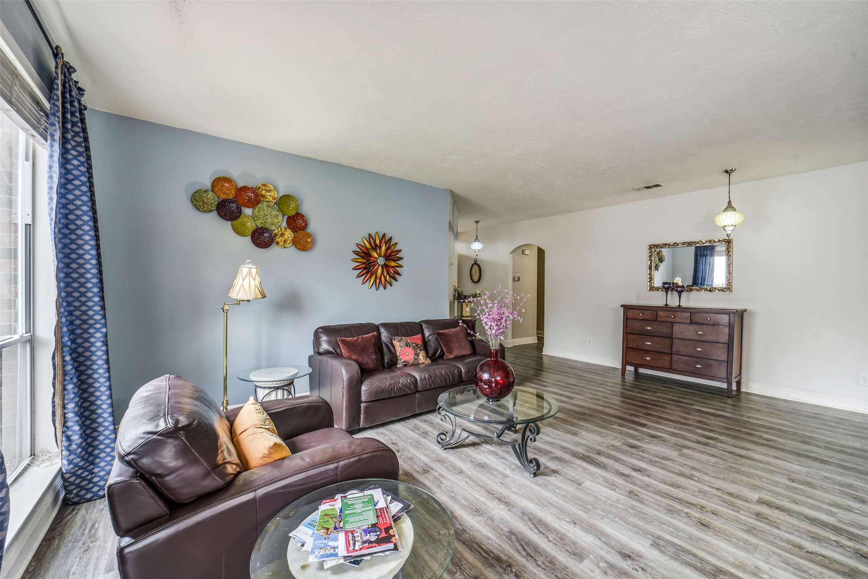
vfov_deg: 81.2
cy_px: 290
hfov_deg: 104.2
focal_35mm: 14
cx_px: 434
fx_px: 338
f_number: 11
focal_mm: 14
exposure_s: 1/8
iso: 500
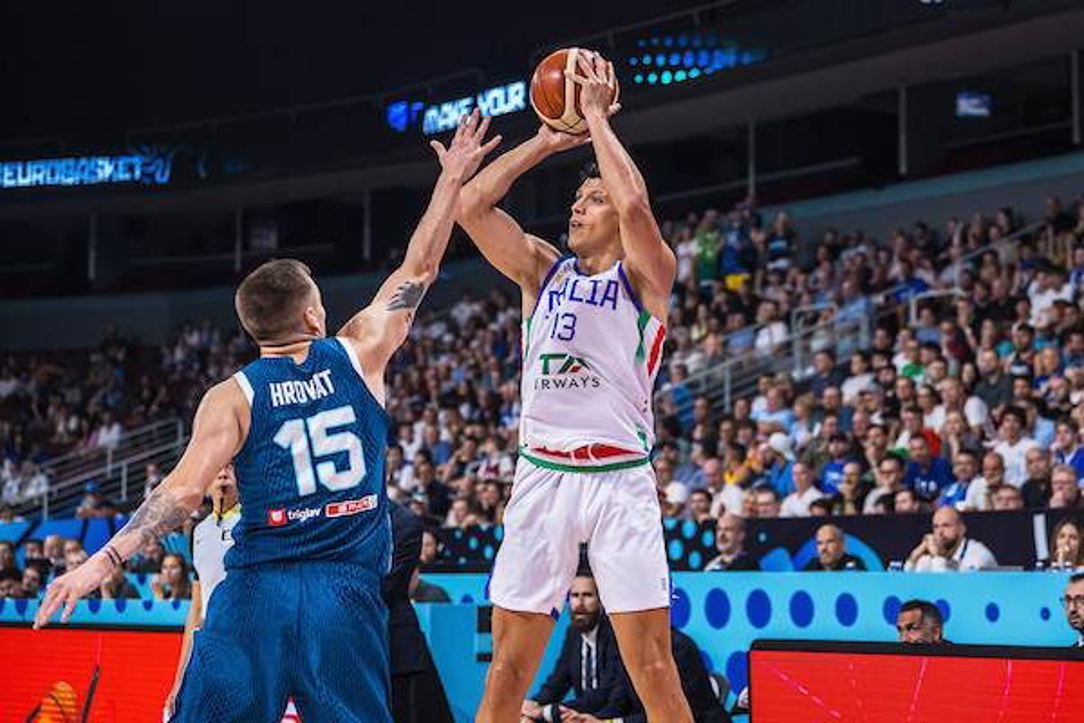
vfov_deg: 19.5
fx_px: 2108
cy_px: 362
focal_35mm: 70
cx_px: 542
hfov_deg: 28.8
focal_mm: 70
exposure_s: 1/2000
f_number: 3.2
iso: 2500
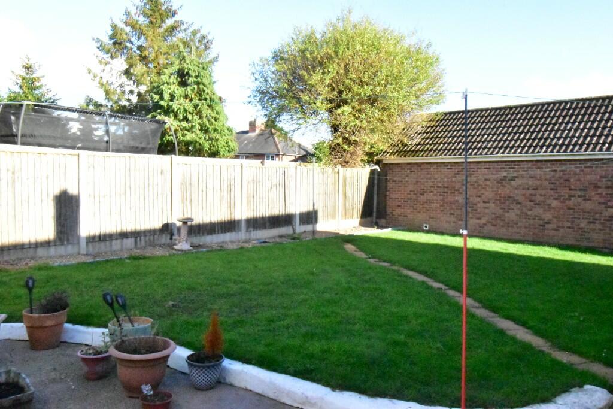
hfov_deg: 64.5
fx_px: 485
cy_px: 204
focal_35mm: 28
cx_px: 306
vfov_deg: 45.7
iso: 25600
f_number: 25
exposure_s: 1/800
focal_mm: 19
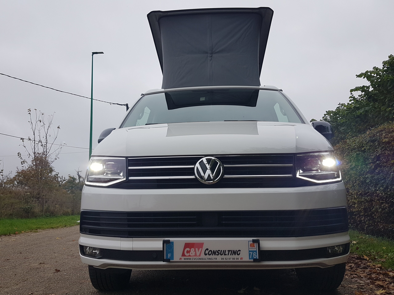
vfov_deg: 53.1
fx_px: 296
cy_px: 148
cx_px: 197
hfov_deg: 67.3
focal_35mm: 26
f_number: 1.7
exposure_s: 1/828
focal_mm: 4.2
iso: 40
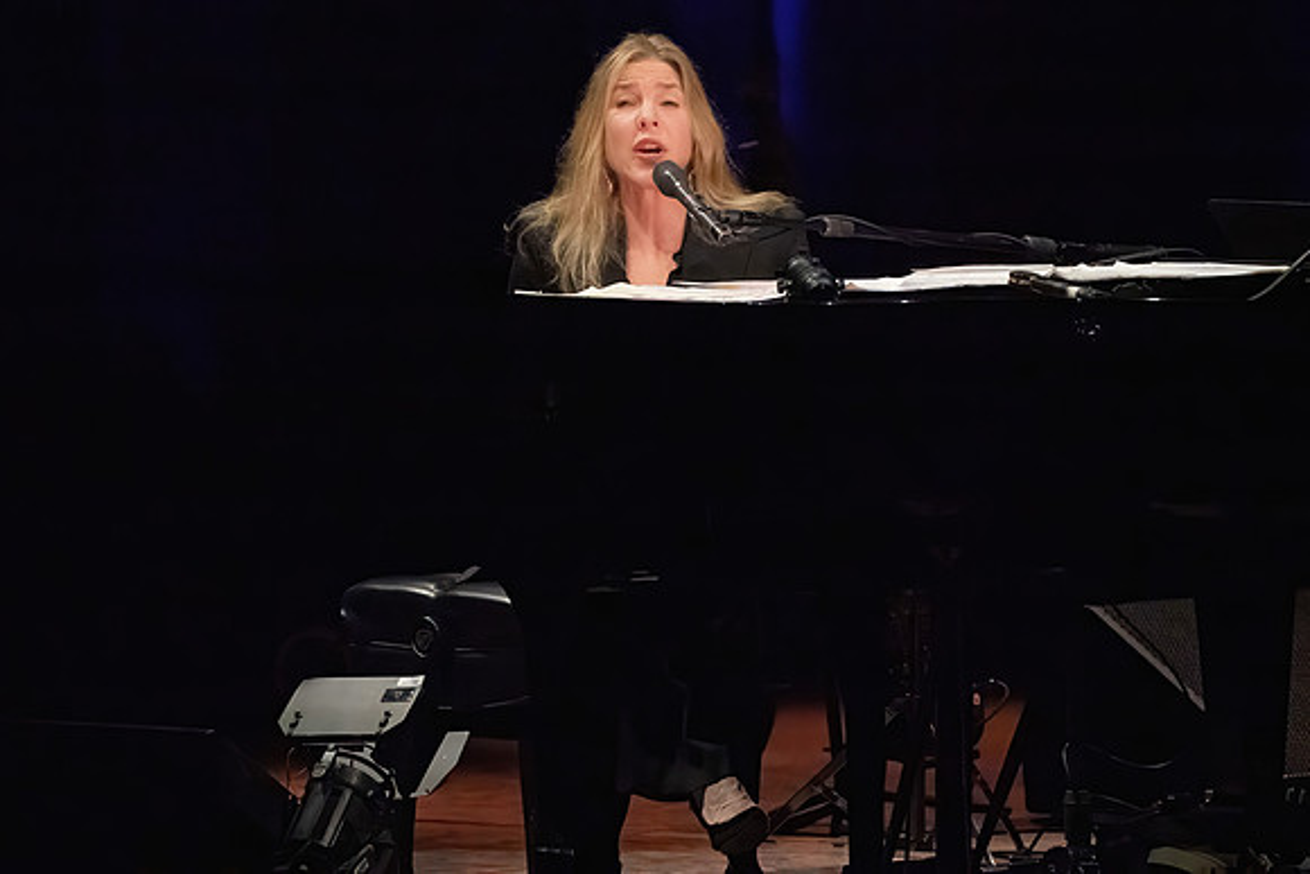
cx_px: 619
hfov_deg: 5.1
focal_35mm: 406
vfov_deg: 3.4
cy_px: 379
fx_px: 14770
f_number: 8
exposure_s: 1/320
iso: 25600
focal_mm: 358
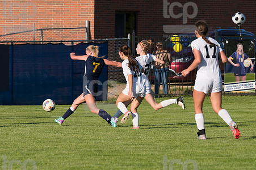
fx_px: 2743
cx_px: 100
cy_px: 96
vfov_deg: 3.6
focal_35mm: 386
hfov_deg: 5.3
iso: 250
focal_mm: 200
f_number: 5.6
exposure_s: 1/1600
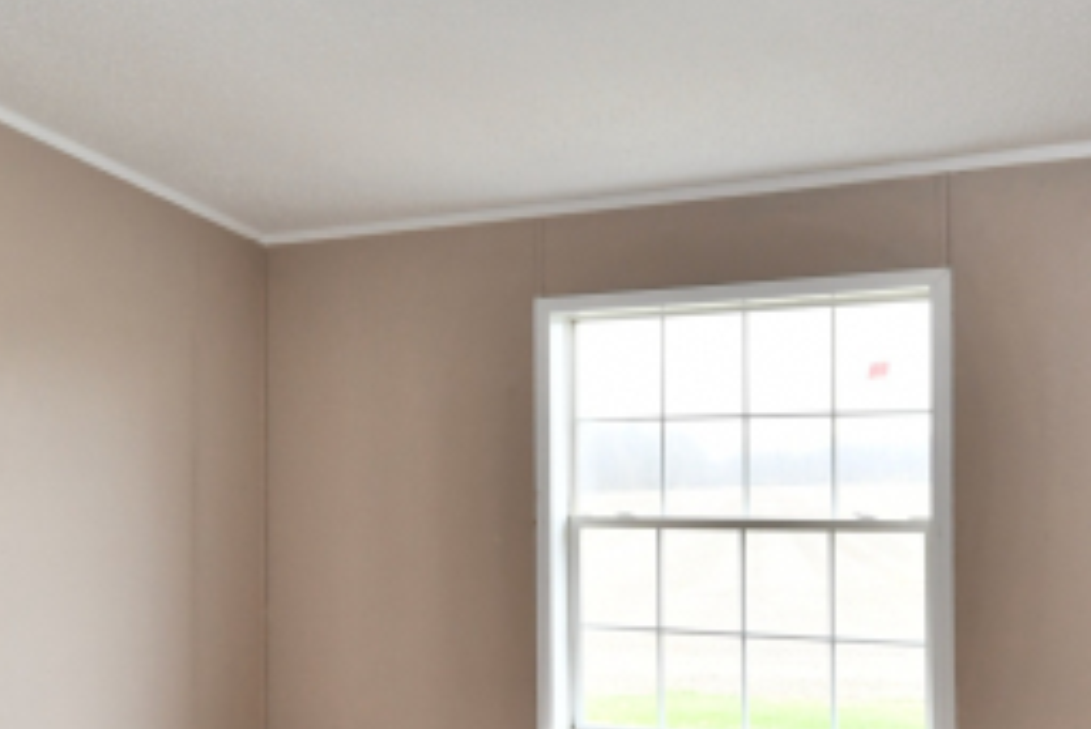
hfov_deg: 47.3
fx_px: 1243
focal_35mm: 41
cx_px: 490
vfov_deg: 32.4
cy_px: 490
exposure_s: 1/160
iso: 640
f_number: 6.3
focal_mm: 14
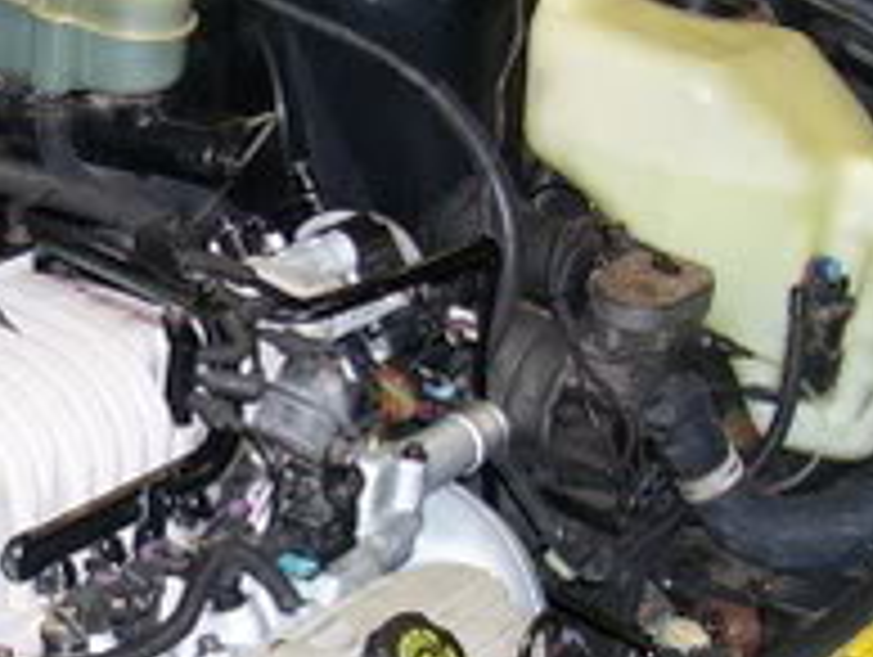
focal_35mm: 112
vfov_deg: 13.2
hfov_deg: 17.0
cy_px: 428
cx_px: -81
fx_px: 2828
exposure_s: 1/60
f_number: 2.7
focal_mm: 5.6
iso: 125
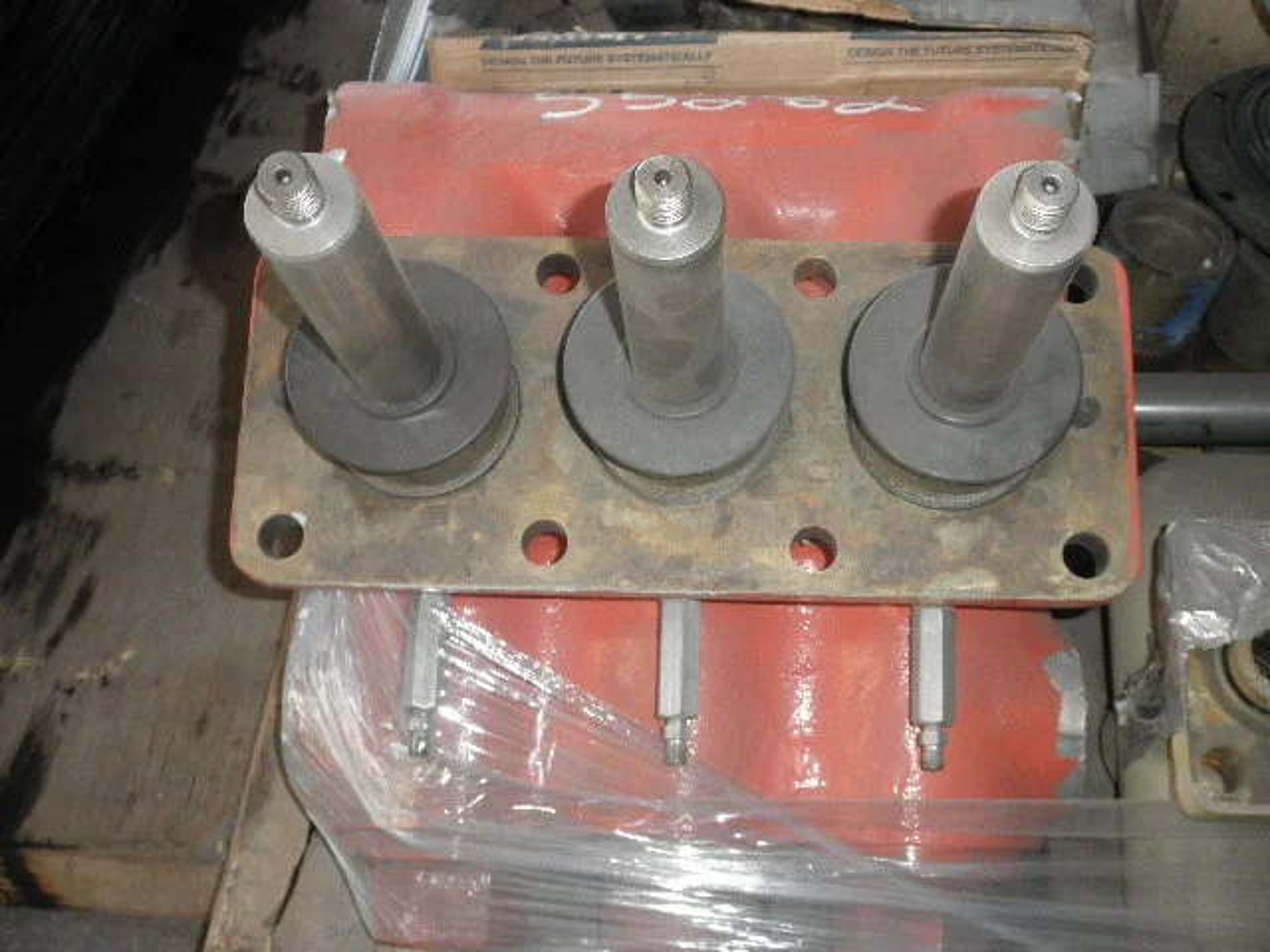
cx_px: 635
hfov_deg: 42.9
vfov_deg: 32.9
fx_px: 1614
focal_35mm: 44
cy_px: 476
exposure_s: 1/80
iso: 200
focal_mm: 7.9
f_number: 3.4
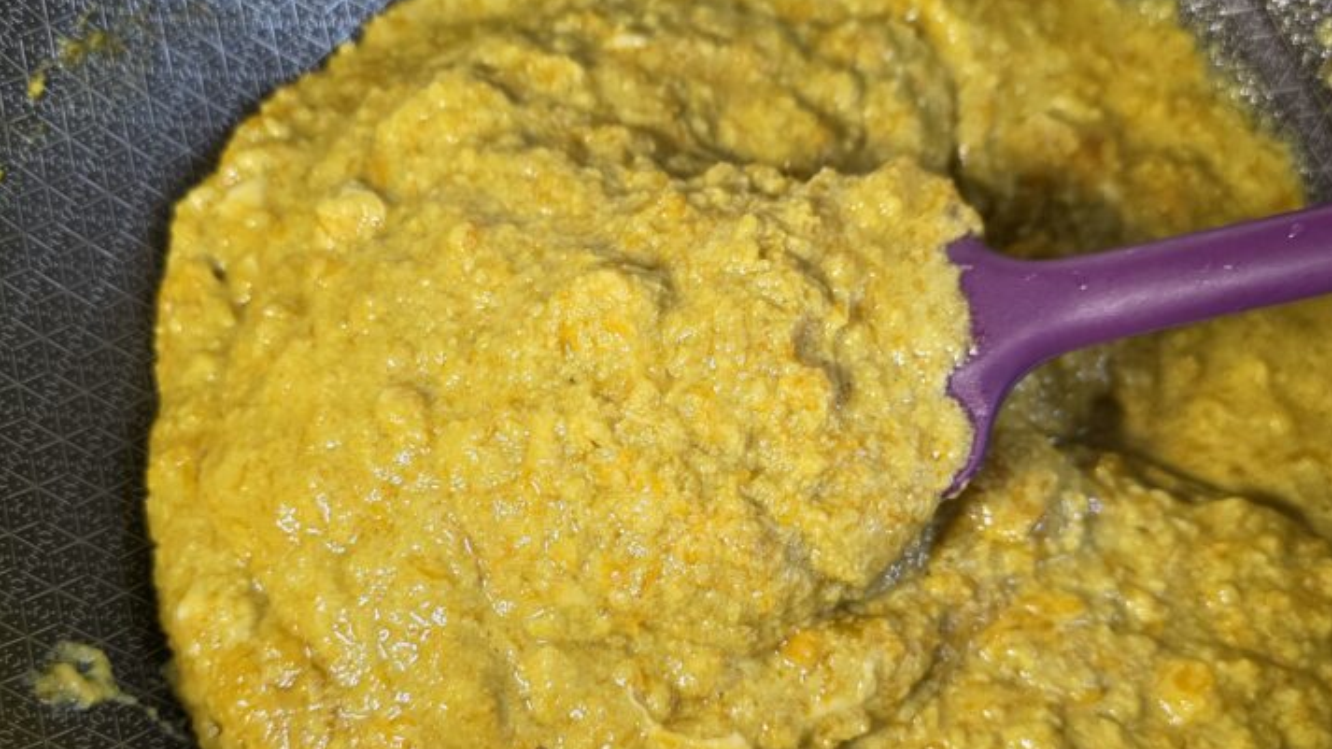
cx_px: 656
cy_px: 441
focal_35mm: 36
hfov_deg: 55.3
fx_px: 1271
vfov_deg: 32.8
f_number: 1.7
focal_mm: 6.3
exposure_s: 1/100
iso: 250
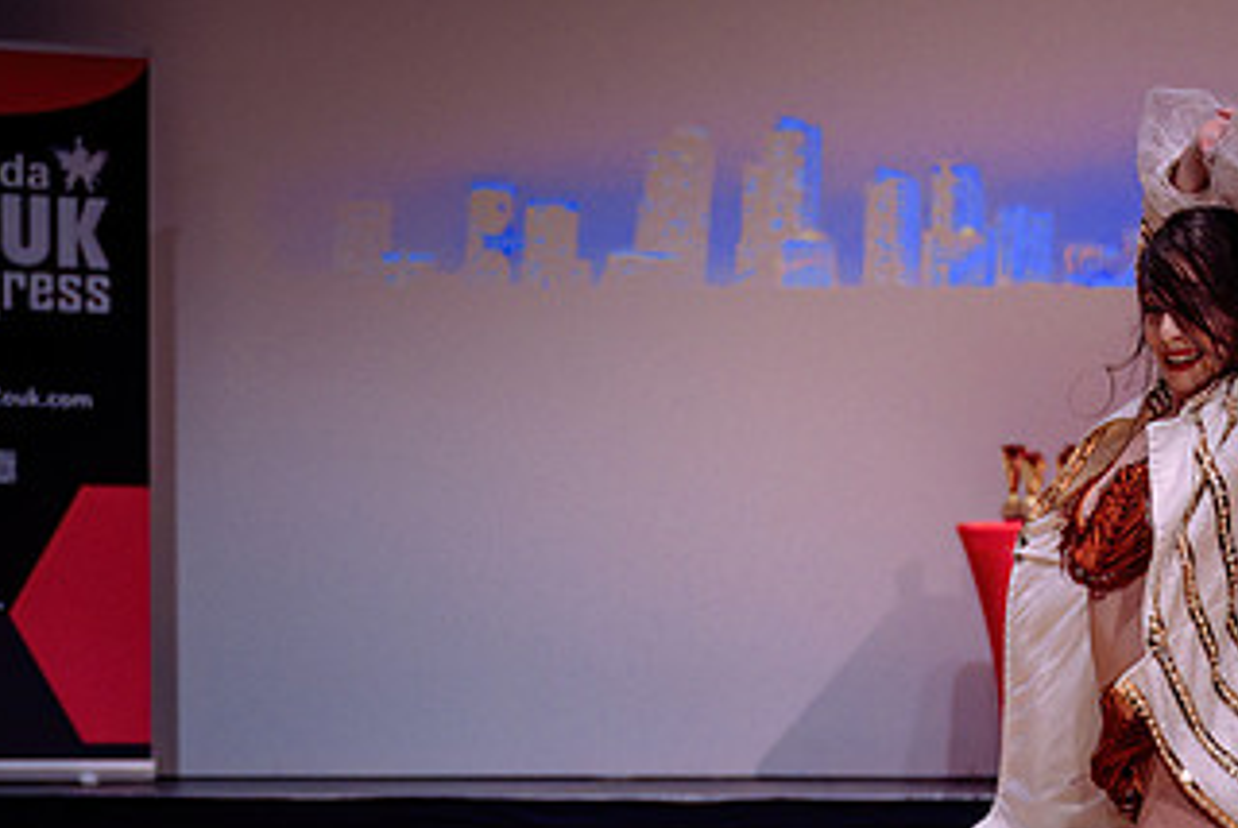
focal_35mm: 124
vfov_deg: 10.9
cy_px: 886
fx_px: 4268
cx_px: 923
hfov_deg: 16.4
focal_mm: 53
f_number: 2.8
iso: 1600
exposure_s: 1/400
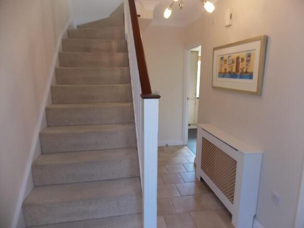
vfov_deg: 58.9
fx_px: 202
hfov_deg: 73.9
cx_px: 152
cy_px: 114
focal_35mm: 23
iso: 200
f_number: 3.1
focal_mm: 4
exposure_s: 1/30
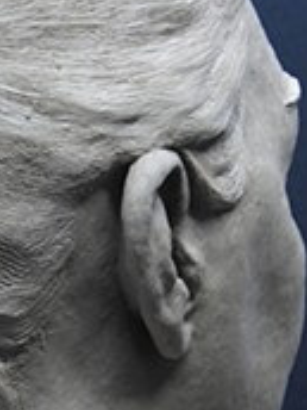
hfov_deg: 5.3
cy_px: 238
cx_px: 26
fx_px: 3299
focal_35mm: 279
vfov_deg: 7.1
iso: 100
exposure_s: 1/13
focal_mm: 20.2
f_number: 3
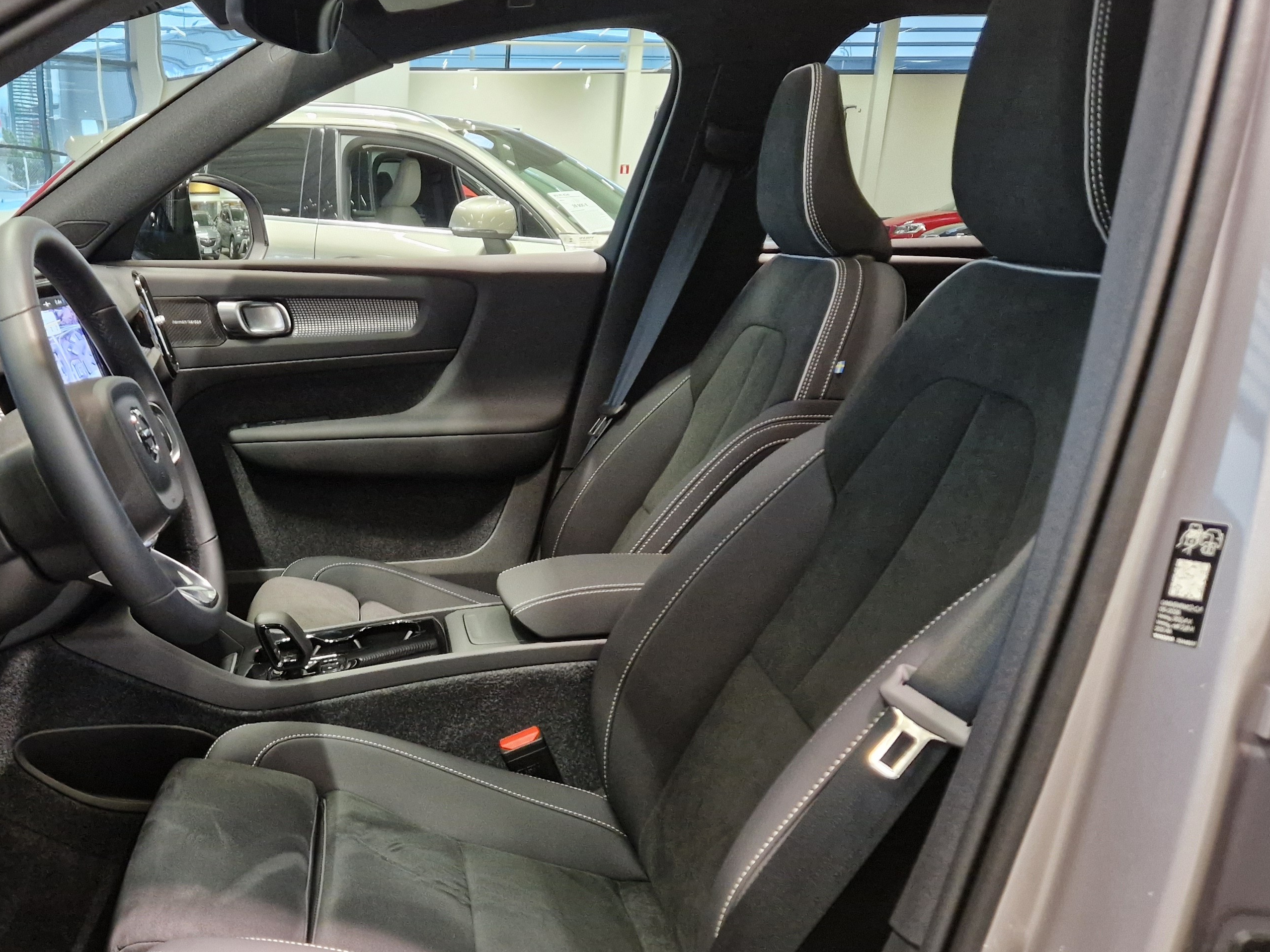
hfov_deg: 49.6
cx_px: 339
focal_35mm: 36
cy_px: 594
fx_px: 1321
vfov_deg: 39.4
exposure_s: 1/120
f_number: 1.8
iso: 640
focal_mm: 5.4
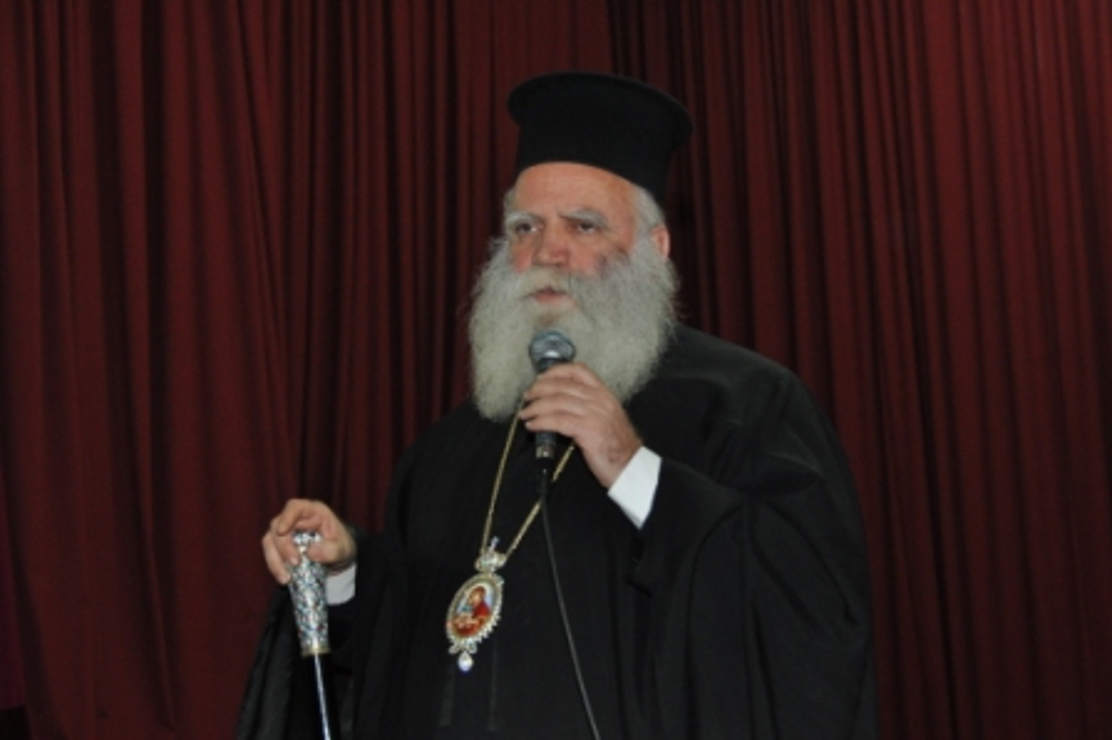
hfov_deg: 35.1
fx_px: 1759
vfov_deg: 23.7
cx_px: 556
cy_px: 370
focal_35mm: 57
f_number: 4.2
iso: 800
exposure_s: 1/60
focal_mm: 38
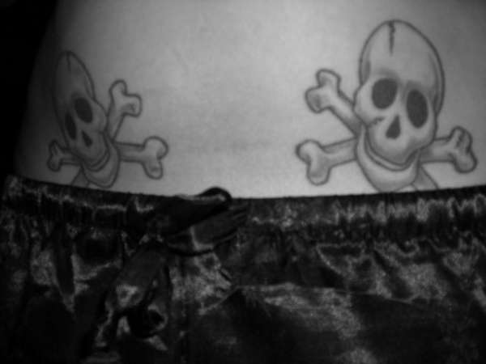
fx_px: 534
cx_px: 243
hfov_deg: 49.0
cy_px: 182
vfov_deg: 37.7
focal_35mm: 38
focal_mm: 6.3
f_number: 3.2
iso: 50
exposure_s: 1/60.1
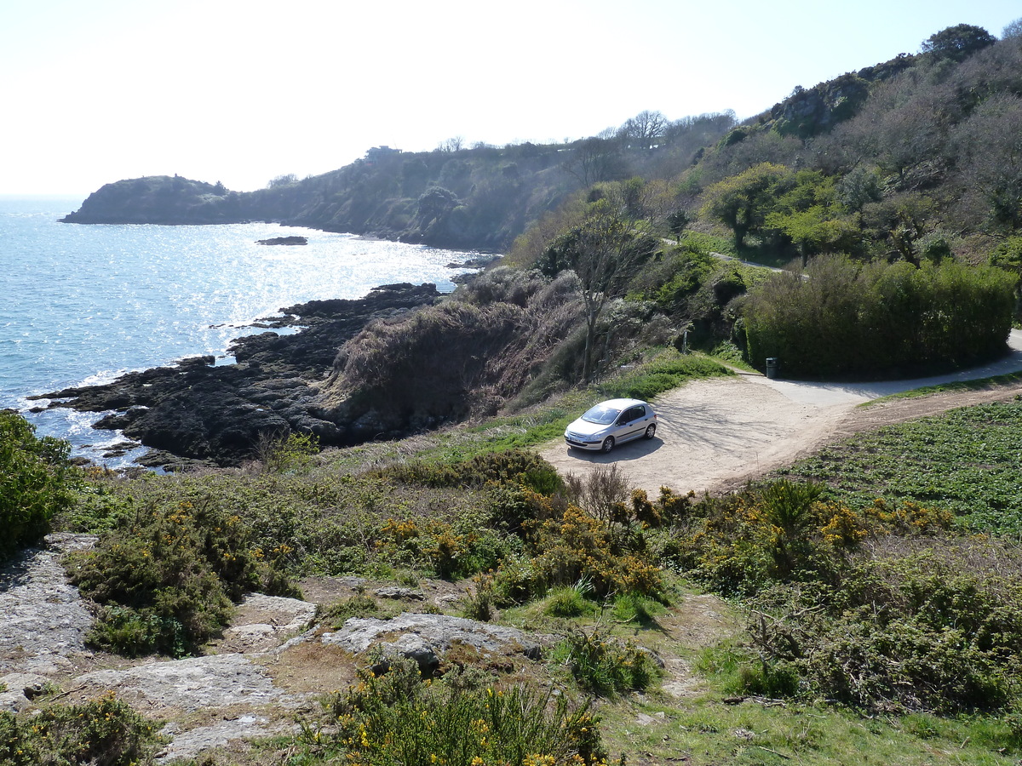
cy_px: 383
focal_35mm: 25
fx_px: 738
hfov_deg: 69.4
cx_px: 511
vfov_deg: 54.9
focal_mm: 4.1
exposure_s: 1/400
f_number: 4.5
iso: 125
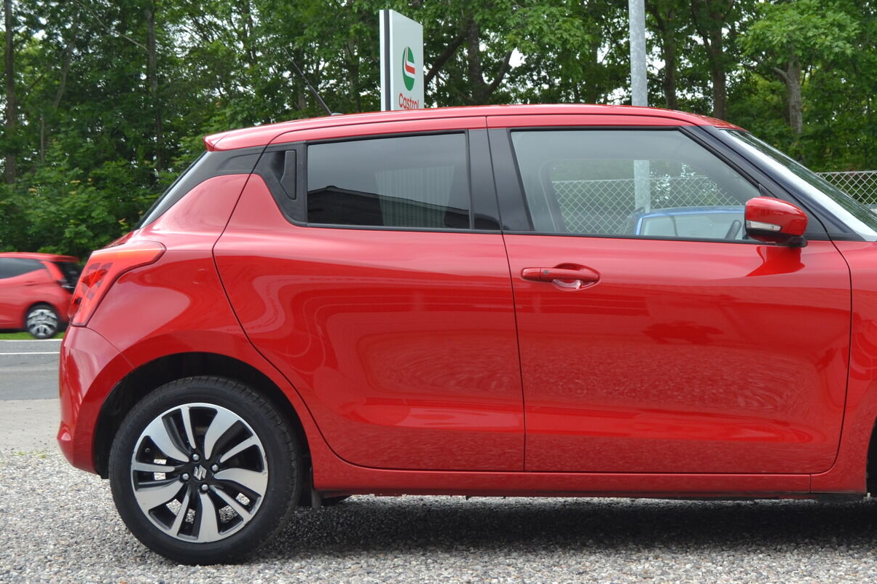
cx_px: 605
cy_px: 319
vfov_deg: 20.3
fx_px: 1632
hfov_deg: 29.8
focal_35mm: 67
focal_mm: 28
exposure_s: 1/160
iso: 100
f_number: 6.3
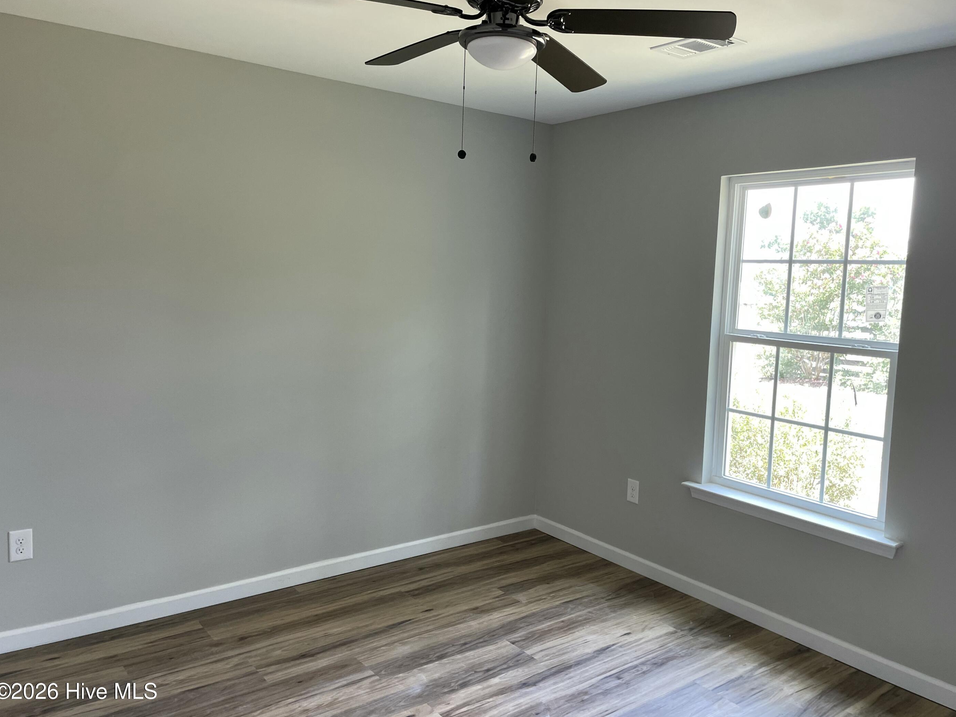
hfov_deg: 63.4
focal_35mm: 28
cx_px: 508
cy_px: 340
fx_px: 773
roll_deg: -2.0
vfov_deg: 49.7
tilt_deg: -3.0
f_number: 1.6
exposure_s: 1/121
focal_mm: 4.2
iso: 100
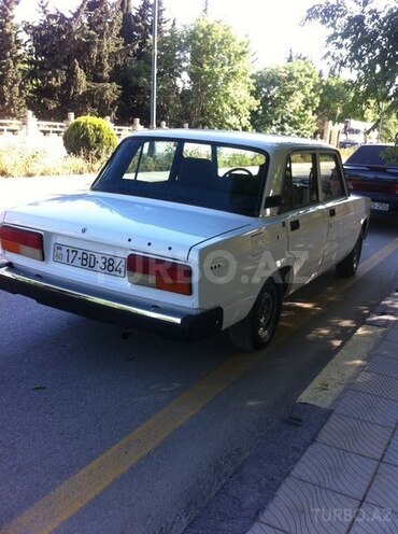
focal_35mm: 35
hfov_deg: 40.6
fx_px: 538
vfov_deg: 52.7
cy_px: 267
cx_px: 199
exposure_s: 1/170
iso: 80
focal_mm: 3.85
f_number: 2.8
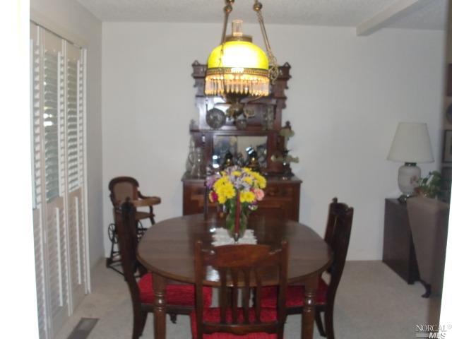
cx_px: 226
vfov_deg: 39.7
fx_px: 470
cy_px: 170
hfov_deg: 51.4
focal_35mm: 36
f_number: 2.8
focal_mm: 6.3
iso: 400
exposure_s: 1/60
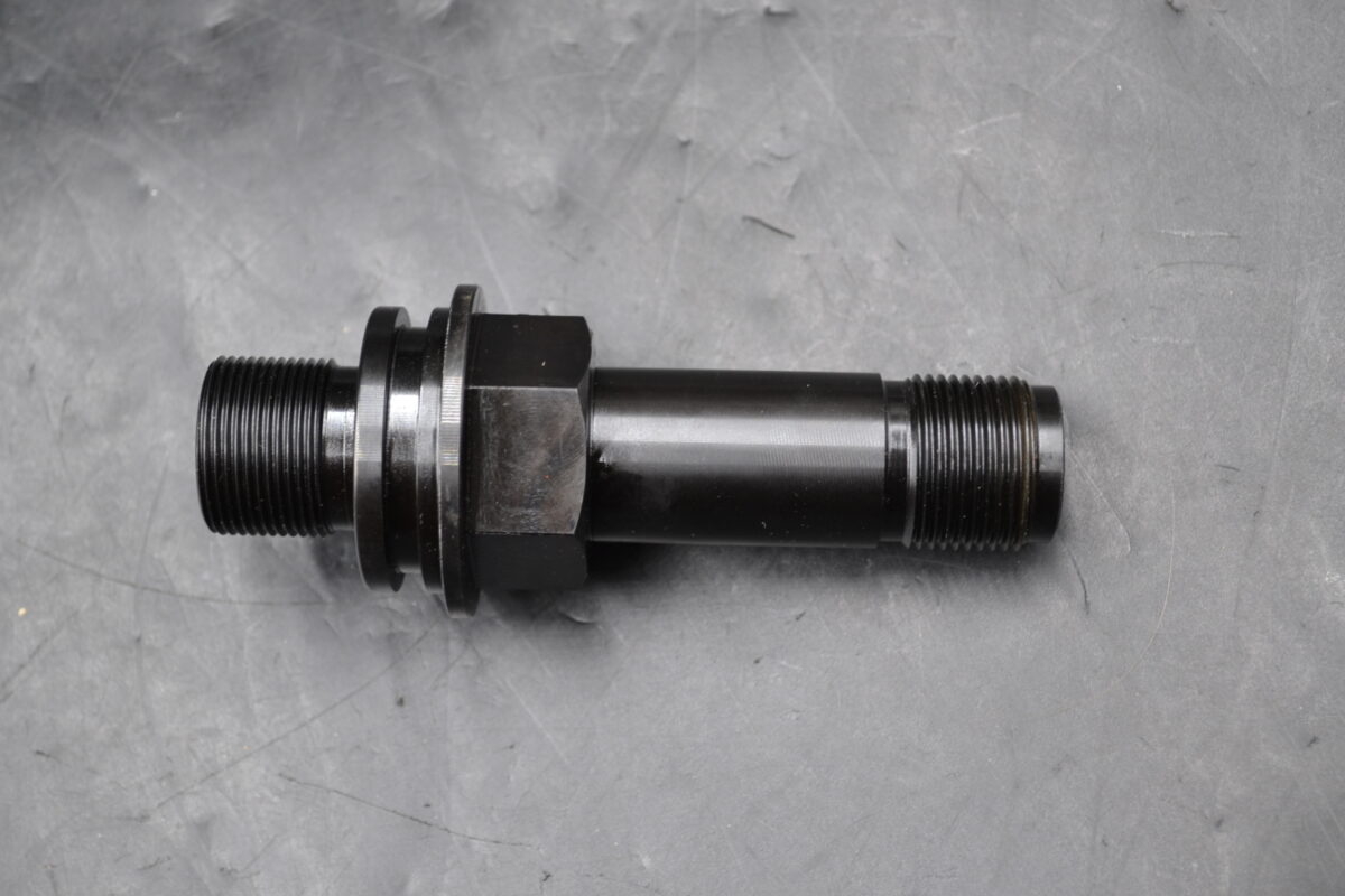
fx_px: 2241
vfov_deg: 22.6
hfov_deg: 33.4
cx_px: 672
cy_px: 448
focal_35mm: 60
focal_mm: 40
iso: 400
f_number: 5.3
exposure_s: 1/30
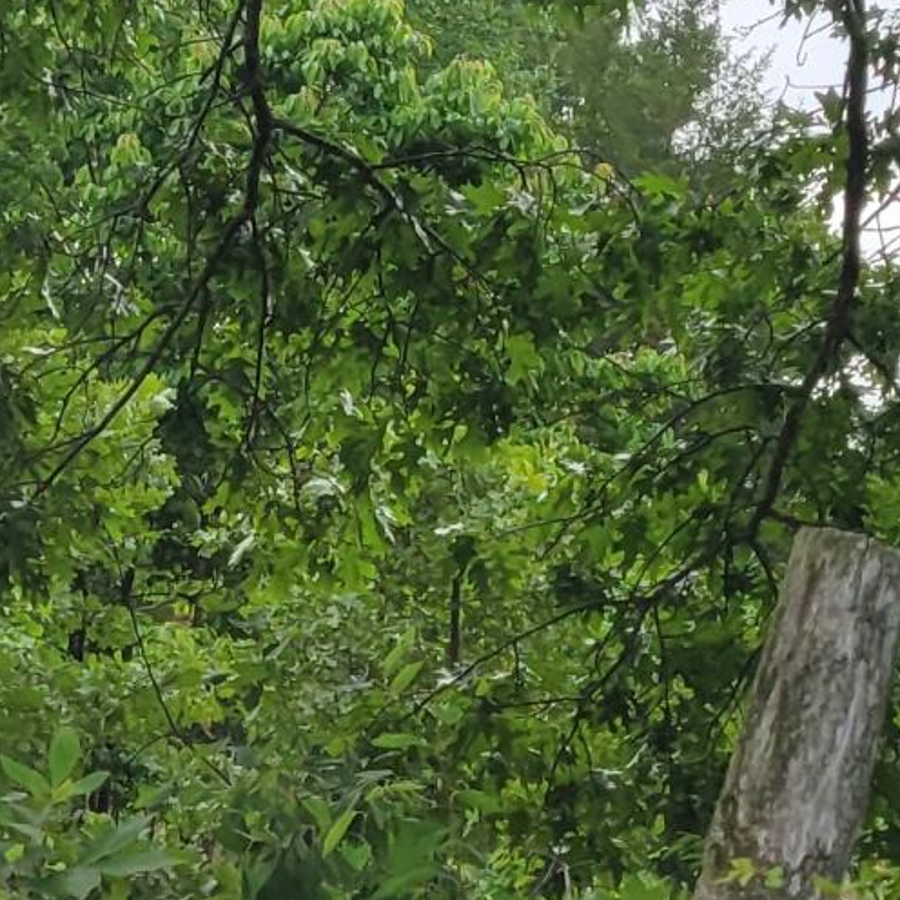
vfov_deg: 12.6
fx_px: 4089
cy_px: 454
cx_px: -423
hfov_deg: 12.0
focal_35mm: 139
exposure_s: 1/1105
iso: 40
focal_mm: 5.4
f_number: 1.8
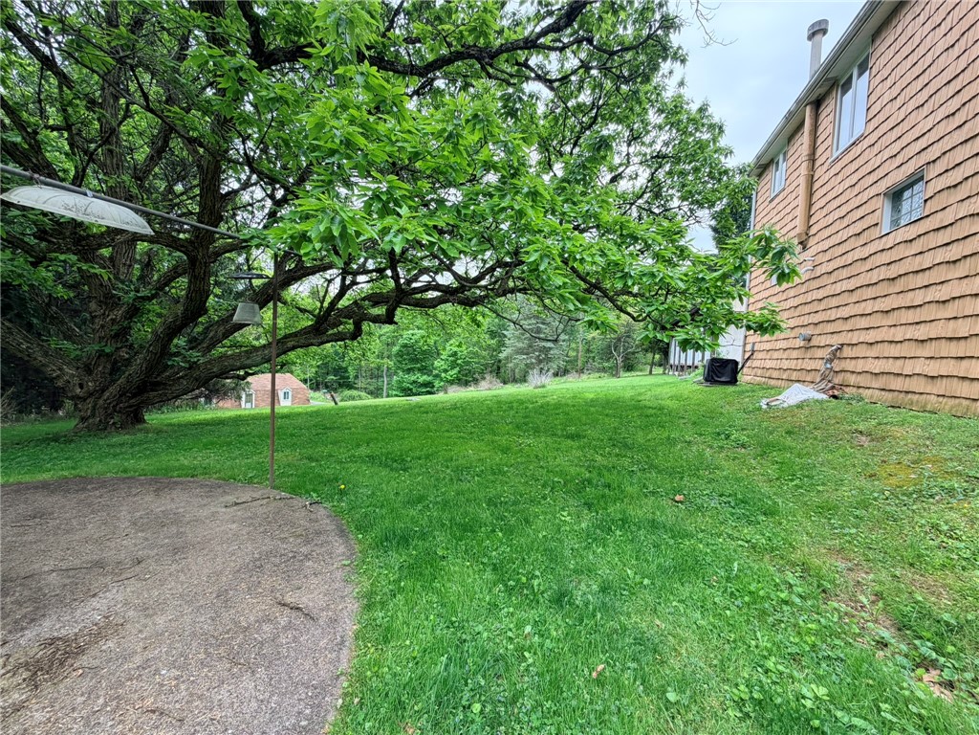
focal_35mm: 14
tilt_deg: -1.5
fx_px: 396
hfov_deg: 102.1
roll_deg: -2.9
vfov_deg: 85.7
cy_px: 368
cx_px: 490
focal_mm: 2.22
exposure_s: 1/225
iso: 50
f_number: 2.2
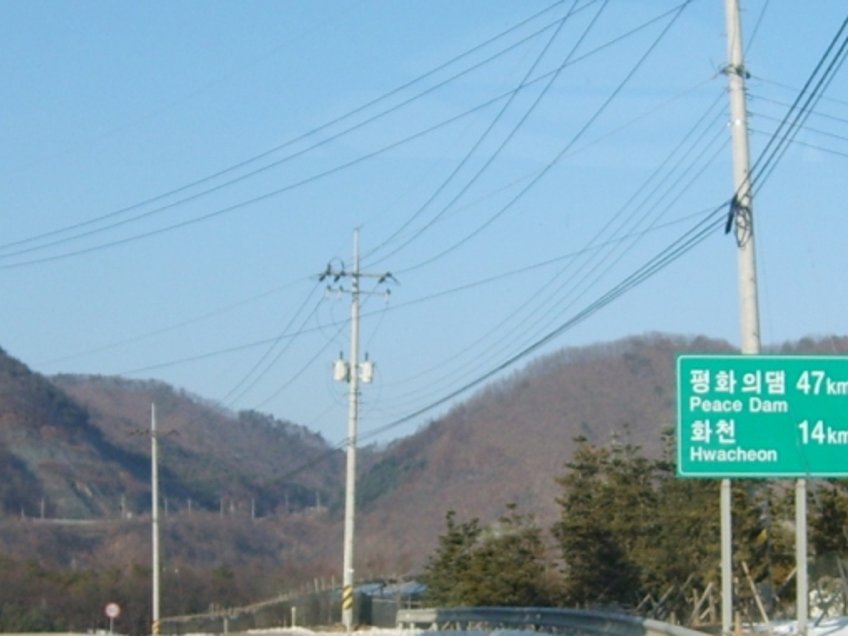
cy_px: 281
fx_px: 1249
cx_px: 396
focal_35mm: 51
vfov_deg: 28.5
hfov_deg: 37.5
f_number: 2.8
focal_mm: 5.8
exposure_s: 1/1000
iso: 50
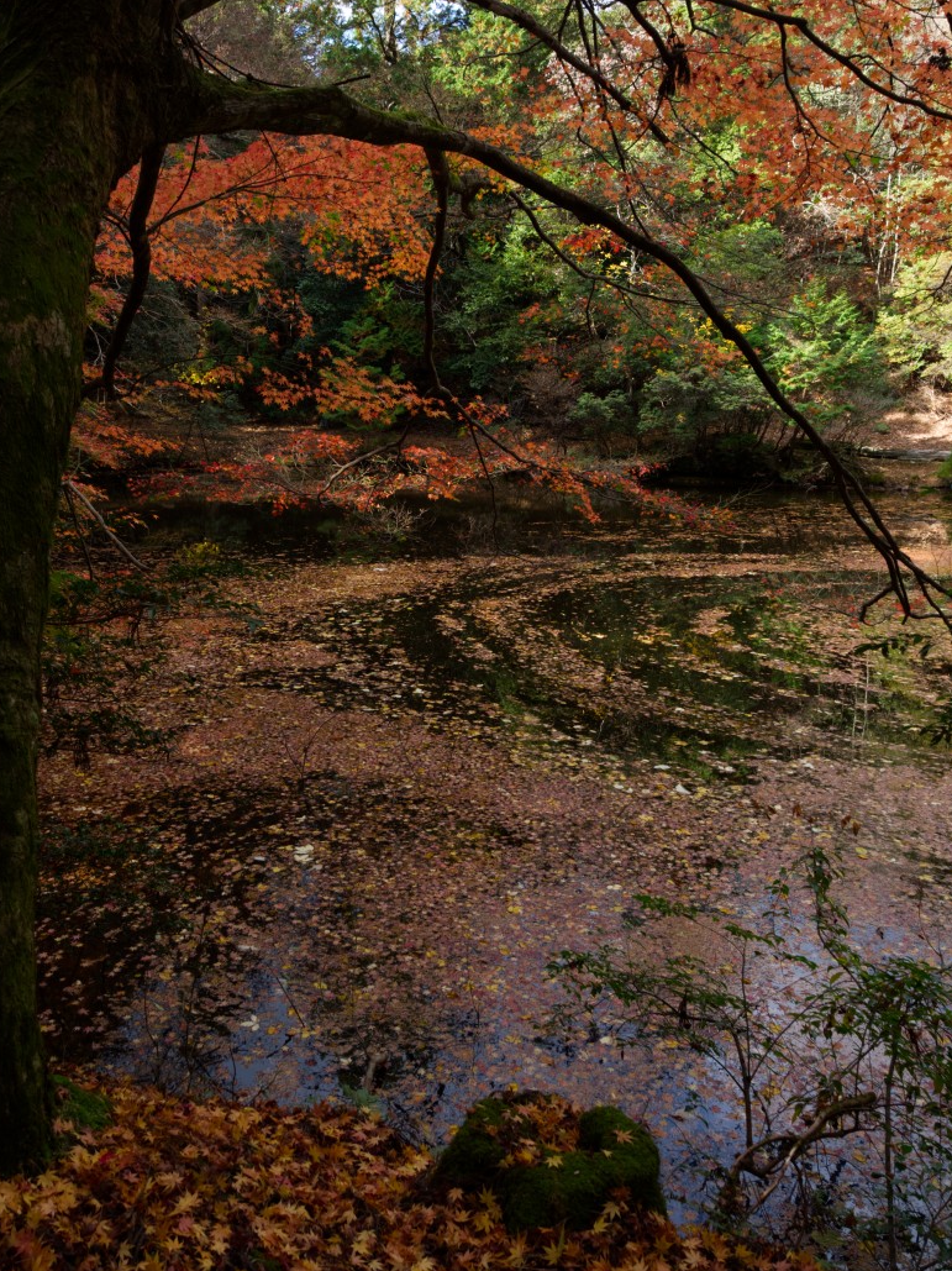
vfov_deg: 63.1
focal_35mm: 28
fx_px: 1027
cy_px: 541
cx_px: 399
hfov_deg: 49.5
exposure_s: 1/125
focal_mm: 12
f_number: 4.5
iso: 200
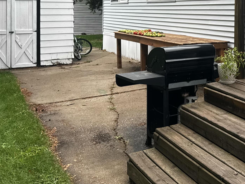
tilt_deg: -0.9
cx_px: 216
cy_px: 13
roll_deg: -1.2
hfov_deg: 34.9
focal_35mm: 52
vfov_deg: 26.9
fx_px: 368
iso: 64
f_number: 1.78
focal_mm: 6.76
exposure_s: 1/260
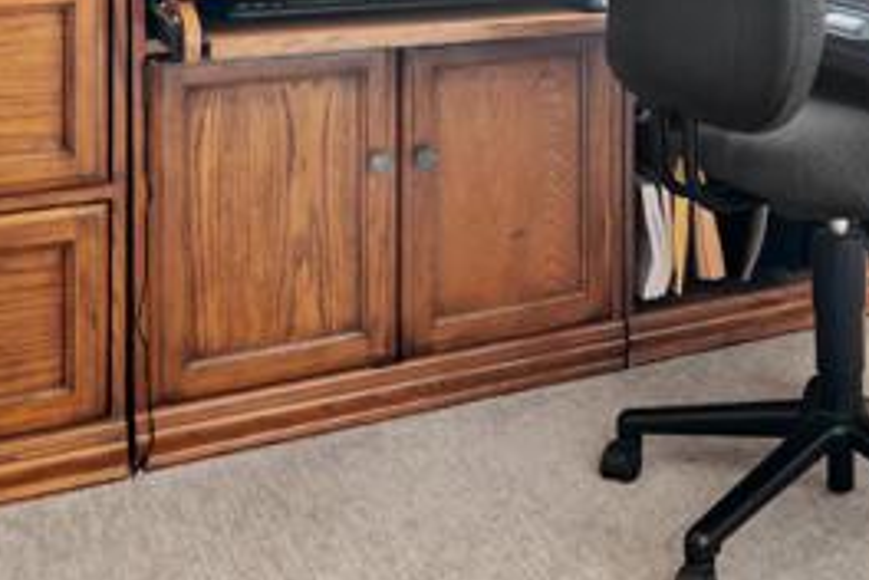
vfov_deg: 19.2
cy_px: -285
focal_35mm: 62
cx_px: 866
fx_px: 1496
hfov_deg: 30.2
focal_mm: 16
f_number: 8
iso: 250
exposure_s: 1/2
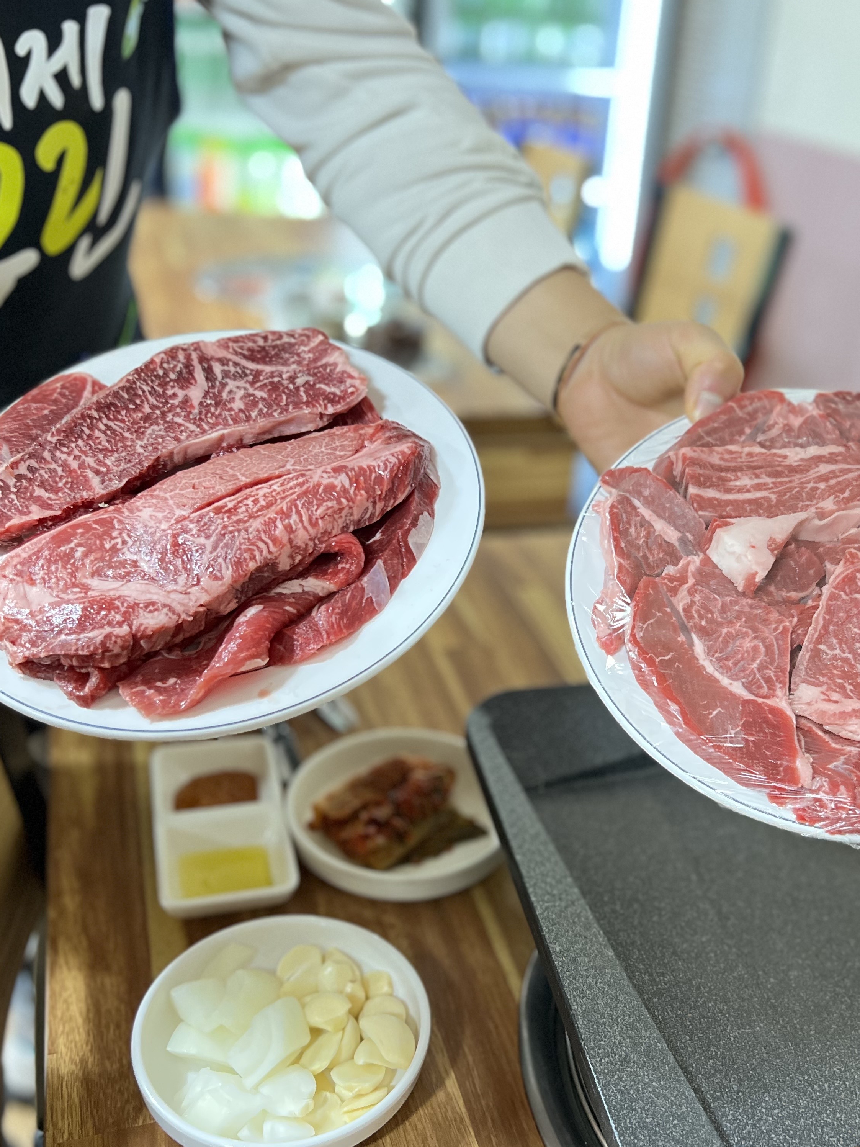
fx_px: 1159
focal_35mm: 35
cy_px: 571
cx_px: 531
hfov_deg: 40.4
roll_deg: -5.1
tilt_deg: -27.8
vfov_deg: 52.6
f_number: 1.5
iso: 400
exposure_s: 1/60
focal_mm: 5.7
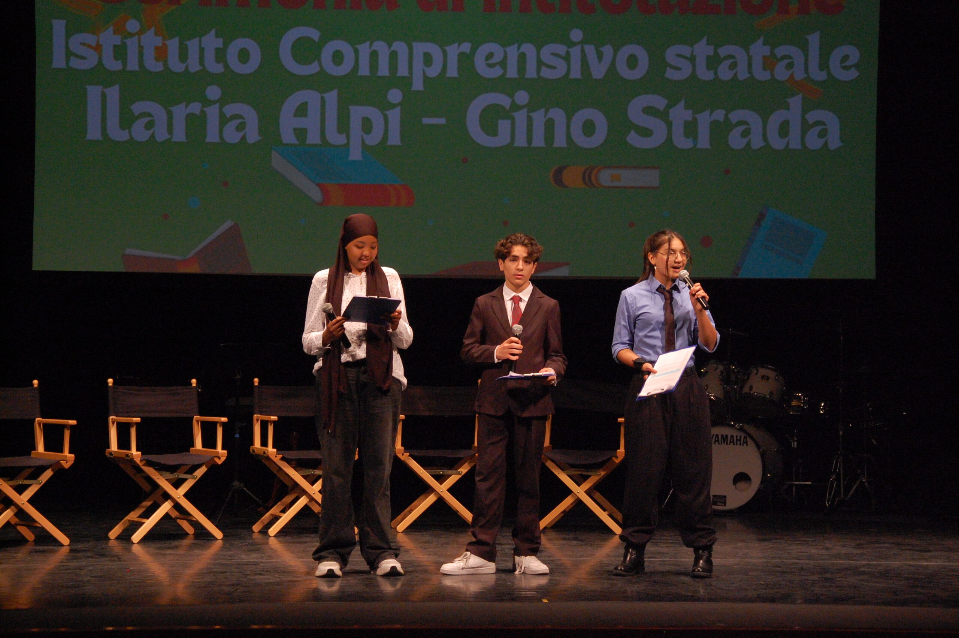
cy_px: 319
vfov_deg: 15.7
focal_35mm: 87
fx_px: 2315
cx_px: 480
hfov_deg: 23.4
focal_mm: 58
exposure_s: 1/100
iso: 1600
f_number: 8
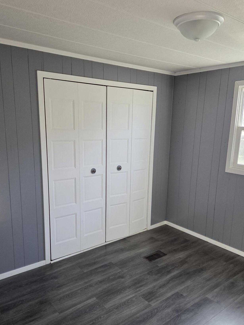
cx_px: 120
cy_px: 178
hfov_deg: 49.7
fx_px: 263
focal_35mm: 28
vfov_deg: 63.3
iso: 200
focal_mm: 5.4
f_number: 1.8
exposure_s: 1/180
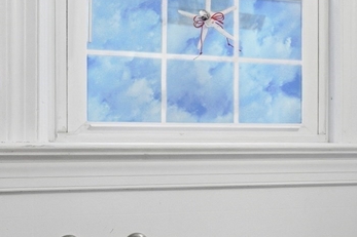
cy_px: 107
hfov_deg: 28.3
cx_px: 426
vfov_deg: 21.9
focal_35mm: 62
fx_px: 615
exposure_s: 1/500
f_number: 8
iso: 800
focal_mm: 14
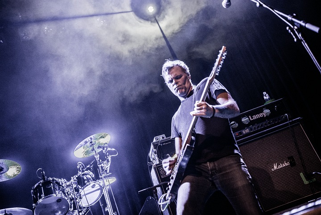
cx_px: 160
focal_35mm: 44
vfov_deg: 30.6
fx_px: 393
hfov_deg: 44.5
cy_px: 108
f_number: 2.8
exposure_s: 1/100
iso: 4000
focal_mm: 44
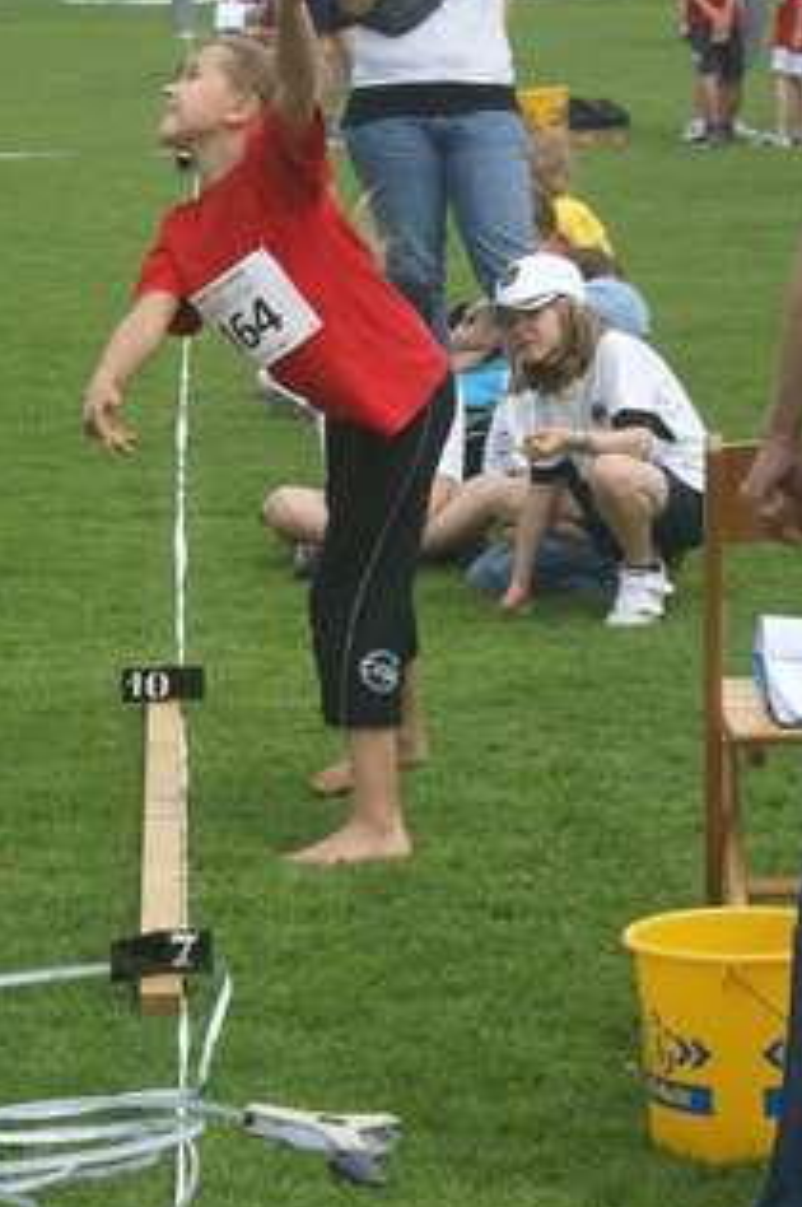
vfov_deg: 13.3
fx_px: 5157
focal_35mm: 154
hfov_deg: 8.9
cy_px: 275
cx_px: 157
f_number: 6.3
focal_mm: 60
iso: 100
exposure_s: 1/250
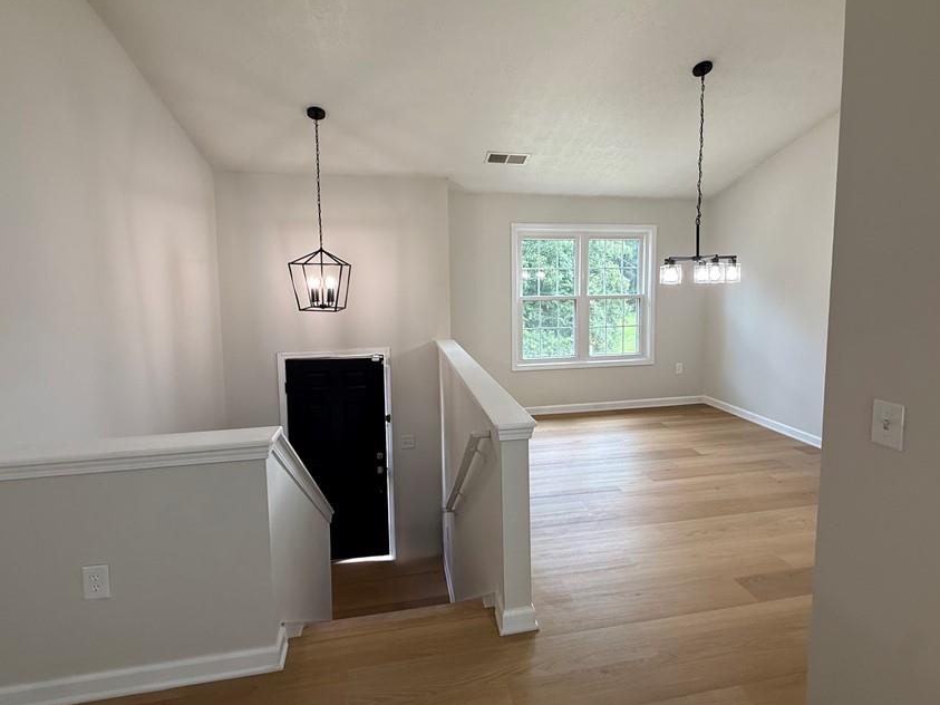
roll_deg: +0.9
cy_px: 316
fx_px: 462
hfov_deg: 91.0
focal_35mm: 17
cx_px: 482
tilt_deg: -4.2
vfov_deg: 74.5
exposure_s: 1/120
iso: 125
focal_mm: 2.22
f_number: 2.2
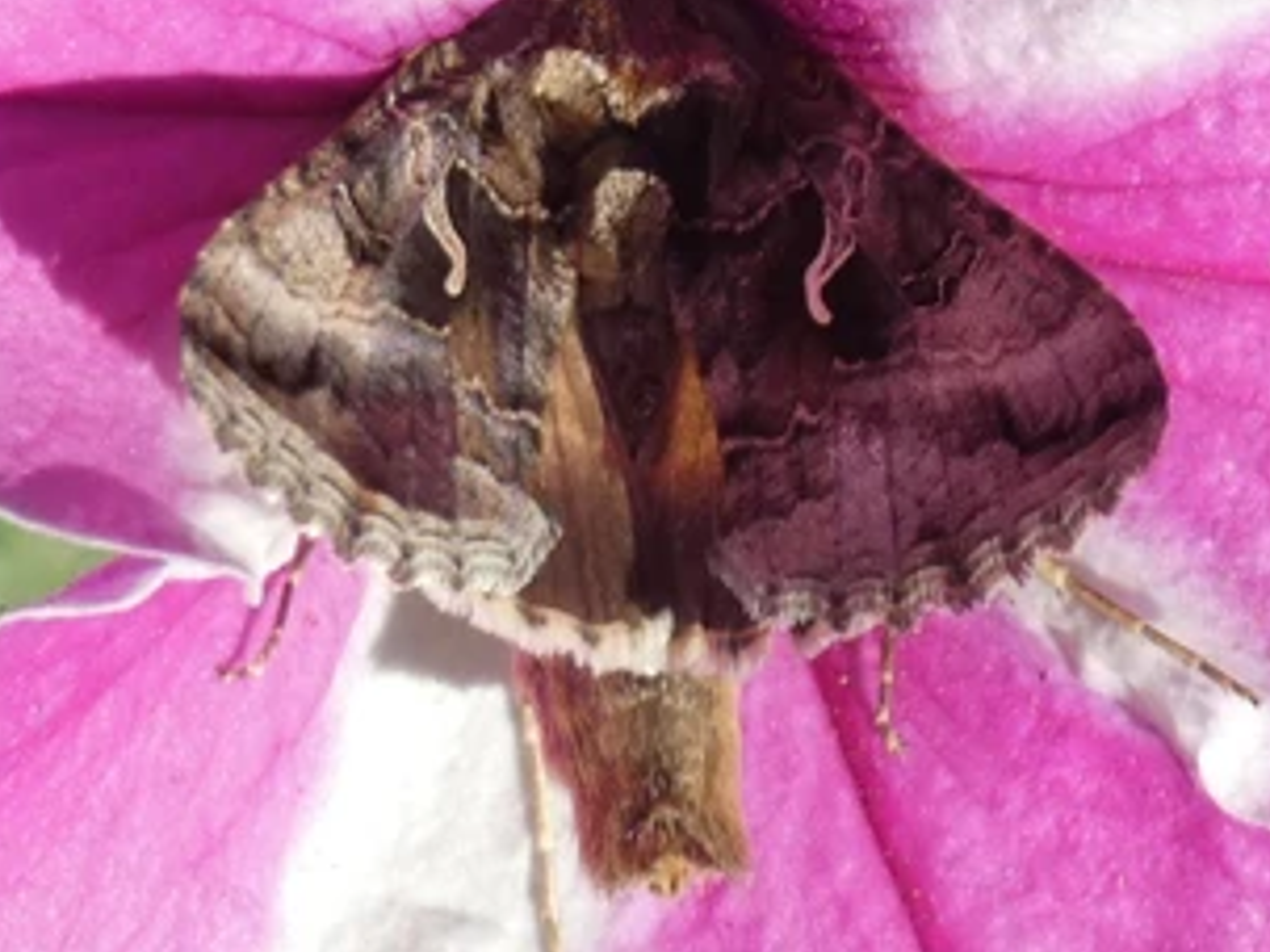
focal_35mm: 311
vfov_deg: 4.8
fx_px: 11406
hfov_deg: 6.4
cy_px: 352
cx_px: 381
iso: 80
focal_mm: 26.3
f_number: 5.4
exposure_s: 1/160
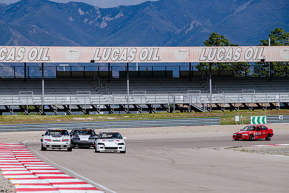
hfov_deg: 7.7
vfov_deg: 5.1
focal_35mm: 268
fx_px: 2154
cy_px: 127
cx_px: 103
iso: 100
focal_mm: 200
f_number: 6.3
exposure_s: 1/640
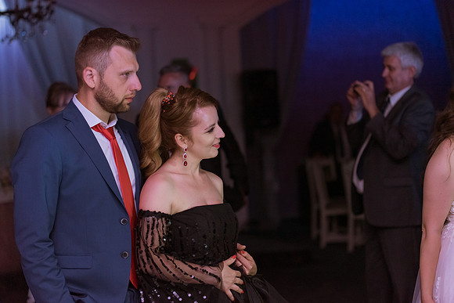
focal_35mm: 90
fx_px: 1135
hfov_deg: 22.6
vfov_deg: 15.2
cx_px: 227
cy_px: 152
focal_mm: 90
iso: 2500
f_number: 3.2
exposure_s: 1/250
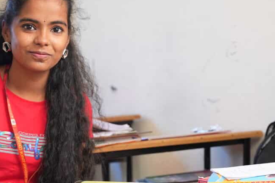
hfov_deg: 19.8
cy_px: 92
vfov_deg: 13.3
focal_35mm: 103
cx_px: 122
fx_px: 787
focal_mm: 43.6
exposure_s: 1/200
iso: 500
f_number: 2.8
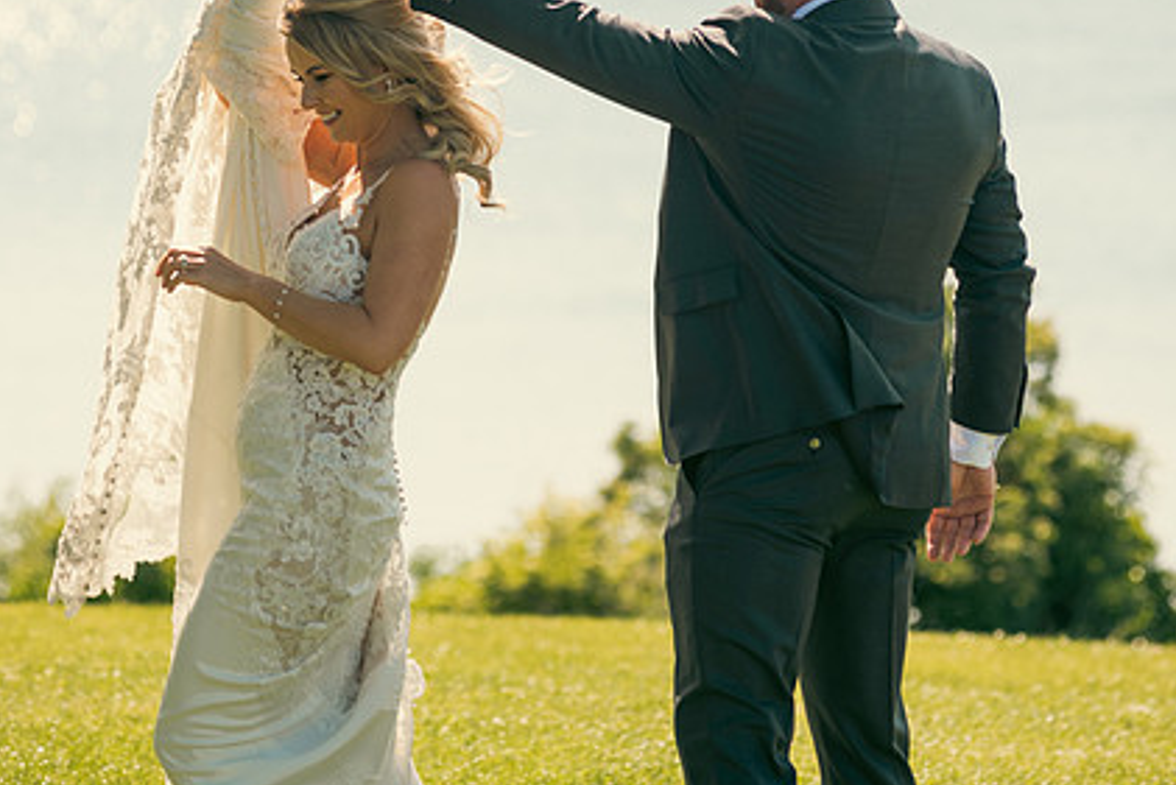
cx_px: 556
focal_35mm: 200
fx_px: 6535
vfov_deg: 6.9
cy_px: 253
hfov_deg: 10.3
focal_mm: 145
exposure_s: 1/400
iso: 100
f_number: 3.5
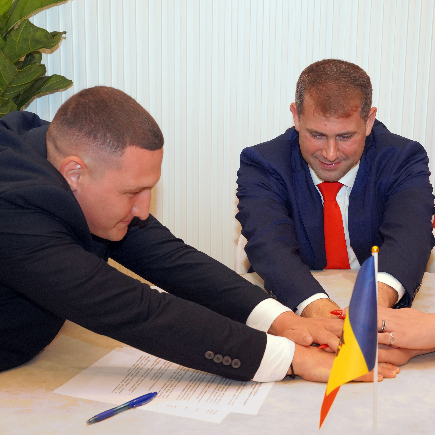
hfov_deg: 28.1
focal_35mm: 60
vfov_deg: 28.6
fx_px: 853
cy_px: 224
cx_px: 344
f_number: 6.3
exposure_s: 1/160
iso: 1000
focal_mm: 35
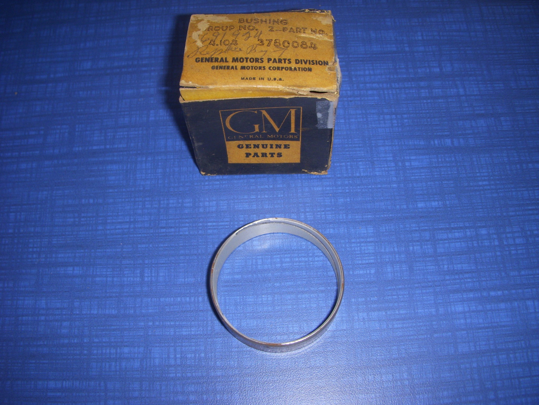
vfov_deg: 37.7
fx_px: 592
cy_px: 202
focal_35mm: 38
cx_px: 270
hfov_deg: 49.0
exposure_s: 1/30
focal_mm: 6.3
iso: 100
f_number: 3.3
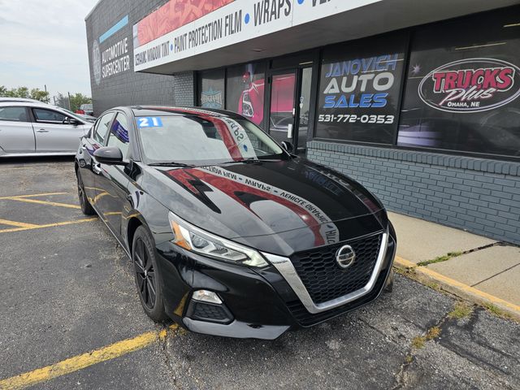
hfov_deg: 73.9
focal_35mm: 23
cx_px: 260
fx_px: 346
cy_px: 195
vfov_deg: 58.9
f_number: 1.7
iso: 10
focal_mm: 6.3
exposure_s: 1/408
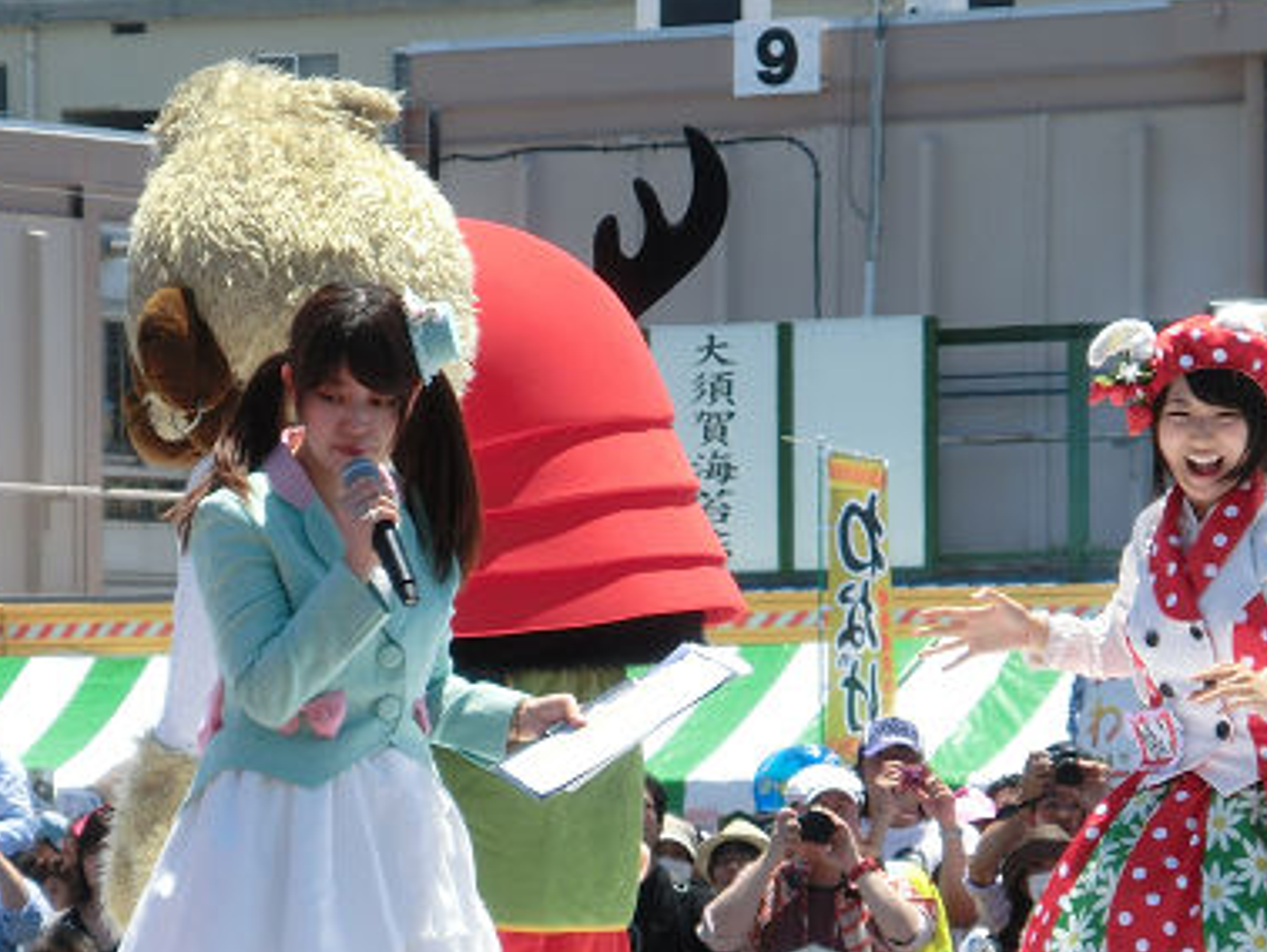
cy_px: 630
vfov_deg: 5.8
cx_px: 379
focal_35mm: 257
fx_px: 9413
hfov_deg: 7.7
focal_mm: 23.8
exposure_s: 1/500
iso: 100
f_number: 4.8
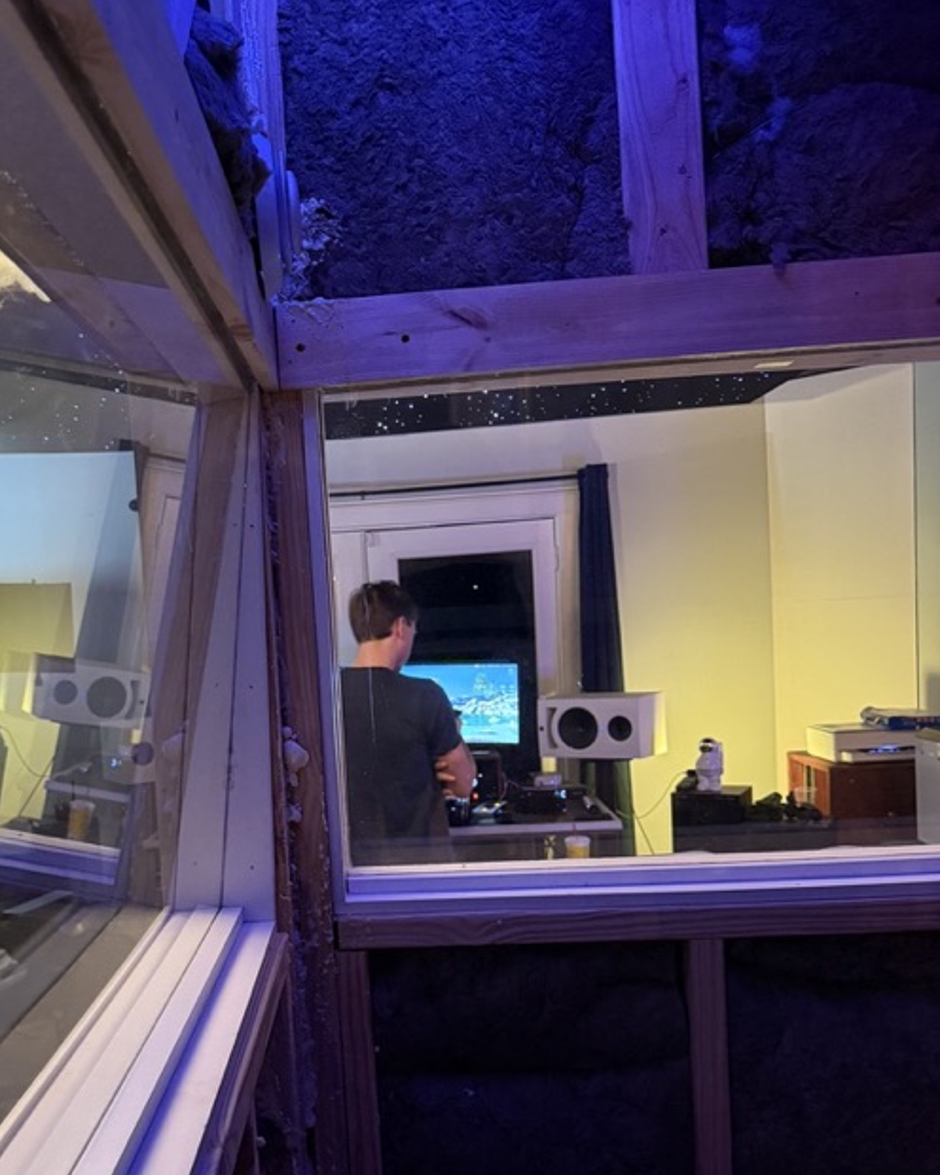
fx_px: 1182
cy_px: 735
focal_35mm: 34
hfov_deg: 42.7
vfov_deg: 52.3
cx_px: 306
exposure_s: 1/40
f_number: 1.78
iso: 800
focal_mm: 6.76
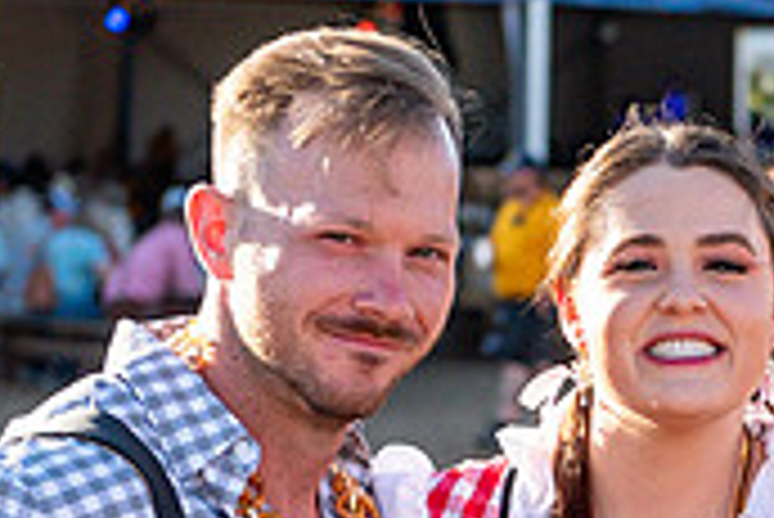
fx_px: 4217
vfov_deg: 7.0
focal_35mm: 196
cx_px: 954
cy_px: 538
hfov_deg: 10.3
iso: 1000
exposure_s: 1/3200
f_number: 4
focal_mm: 58
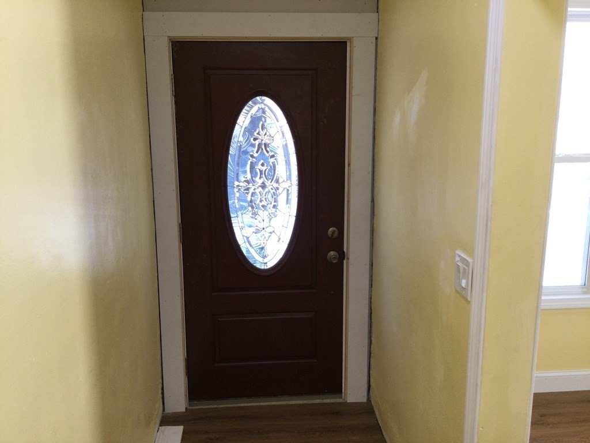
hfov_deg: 58.4
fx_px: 528
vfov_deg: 45.4
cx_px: 295
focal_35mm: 31
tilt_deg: -10.8
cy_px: 222
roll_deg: -1.2
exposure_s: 1/30
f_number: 2.4
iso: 50
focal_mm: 3.3
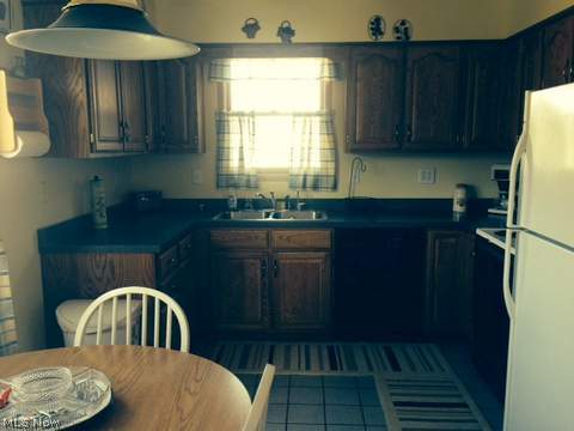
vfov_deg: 42.9
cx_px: 287
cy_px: 216
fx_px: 547
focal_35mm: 33
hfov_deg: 55.4
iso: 50
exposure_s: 1/40
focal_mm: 4.12
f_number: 2.4
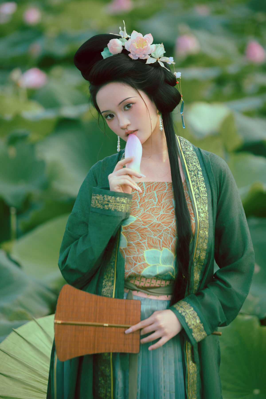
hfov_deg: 9.1
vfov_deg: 13.7
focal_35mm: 150
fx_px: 1662
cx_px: 133
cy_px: 200
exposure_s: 1/500
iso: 200
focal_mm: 150
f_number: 2.8
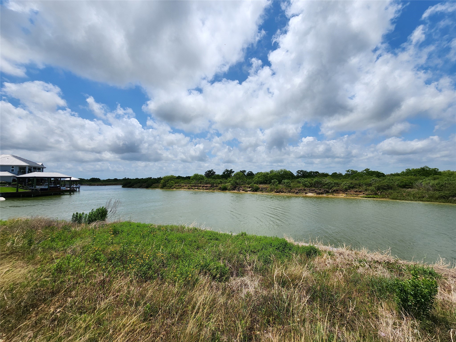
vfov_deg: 89.9
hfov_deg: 106.2
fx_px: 171
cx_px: 228
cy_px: 171
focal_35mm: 13
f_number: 2.2
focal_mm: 2.2
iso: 50
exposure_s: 1/4244
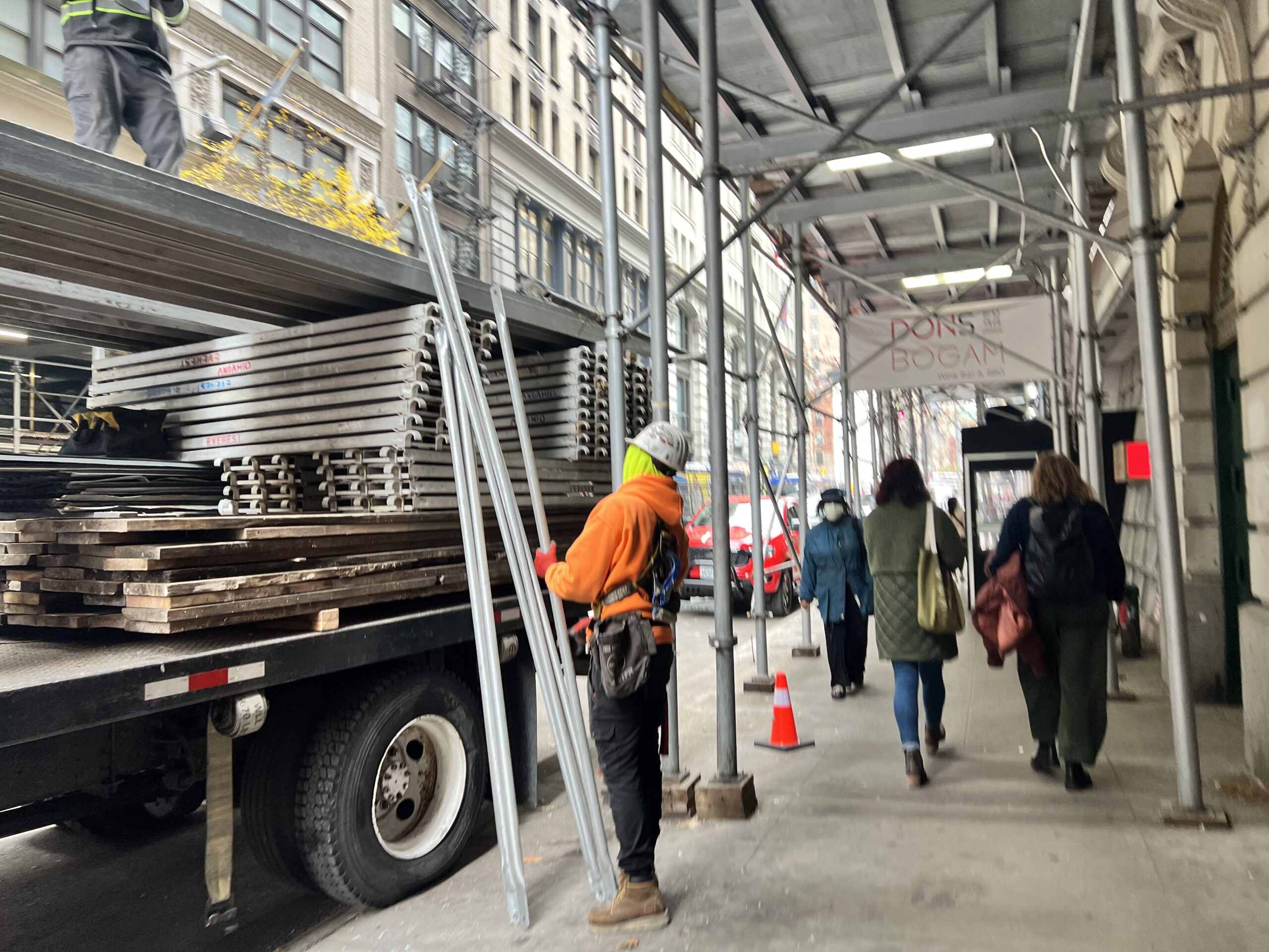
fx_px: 953
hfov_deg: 67.3
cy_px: 476
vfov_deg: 53.1
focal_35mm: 26
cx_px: 634
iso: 125
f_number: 1.5
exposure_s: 1/120
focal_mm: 5.7
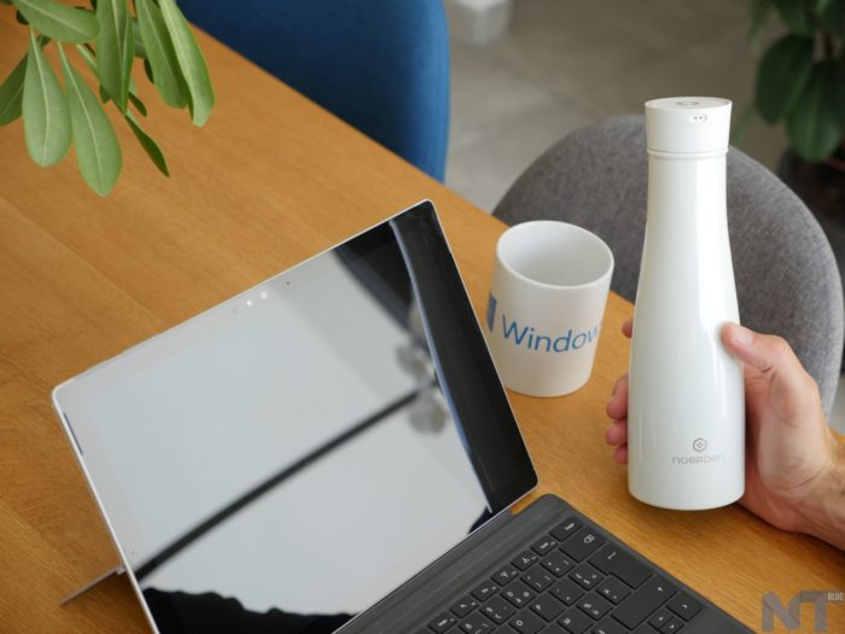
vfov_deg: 21.0
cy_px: 317
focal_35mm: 70
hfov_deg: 27.8
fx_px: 1709
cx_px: 422
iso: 200
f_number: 2.8
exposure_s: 1/160
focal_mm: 35
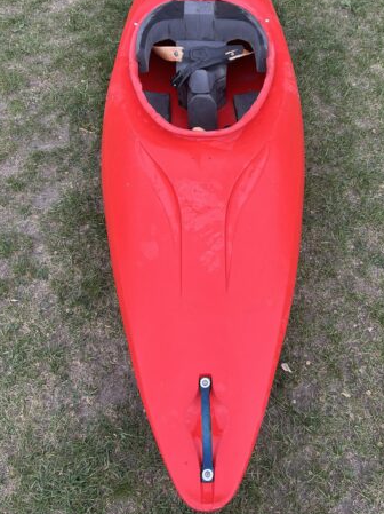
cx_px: 210
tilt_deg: -54.6
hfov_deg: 41.7
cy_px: 202
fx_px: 504
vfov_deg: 53.6
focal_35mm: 34
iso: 40
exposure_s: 1/178
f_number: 1.5
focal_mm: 5.7
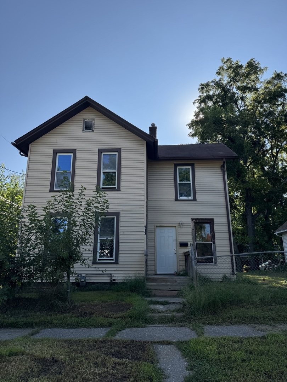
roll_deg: -0.6
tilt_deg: +16.4
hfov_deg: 56.8
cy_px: 191
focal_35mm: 24
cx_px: 144
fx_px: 265
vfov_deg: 71.6
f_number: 1.78
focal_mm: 6.76
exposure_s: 1/3802
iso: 80
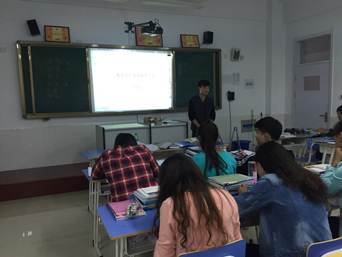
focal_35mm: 29
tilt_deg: -5.4
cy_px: 128
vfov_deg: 48.2
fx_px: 287
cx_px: 171
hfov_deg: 61.7
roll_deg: +0.5
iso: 64
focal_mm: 4.15
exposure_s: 1/33
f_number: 2.2
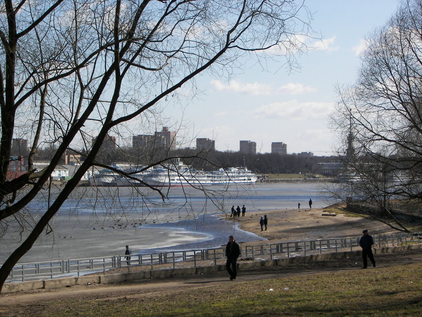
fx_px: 1341
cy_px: 158
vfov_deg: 13.5
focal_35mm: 110
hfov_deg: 17.9
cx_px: 211
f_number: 4.5
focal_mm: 18.3
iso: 50
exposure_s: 1/640
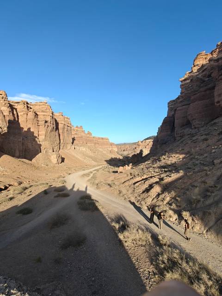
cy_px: 148
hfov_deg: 81.7
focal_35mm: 15
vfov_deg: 98.2
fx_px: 128
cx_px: 111
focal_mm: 2.3
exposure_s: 1/200
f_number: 2
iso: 64
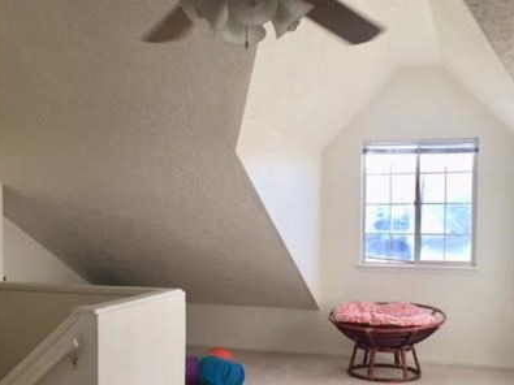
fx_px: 698
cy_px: 260
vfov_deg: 30.6
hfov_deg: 40.4
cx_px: 245
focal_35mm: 47
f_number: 2.2
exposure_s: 1/120
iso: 50
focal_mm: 4.15
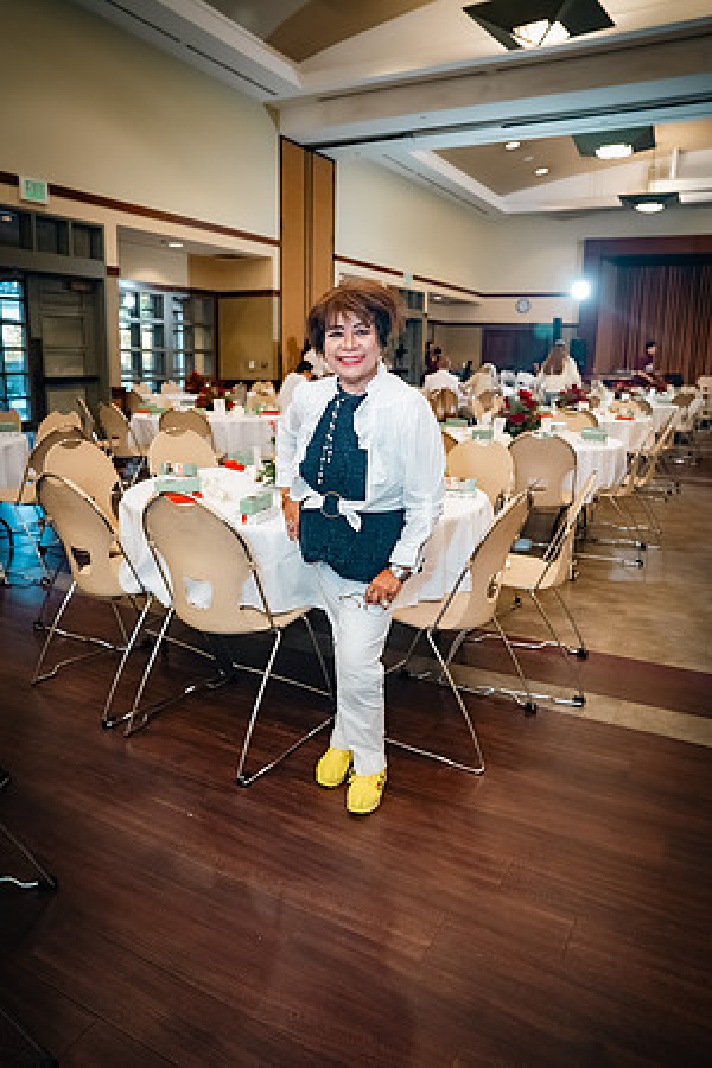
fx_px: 712
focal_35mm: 24
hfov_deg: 53.1
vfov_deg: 73.7
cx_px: 356
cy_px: 534
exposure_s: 1/100
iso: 1600
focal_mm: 24
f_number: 3.5
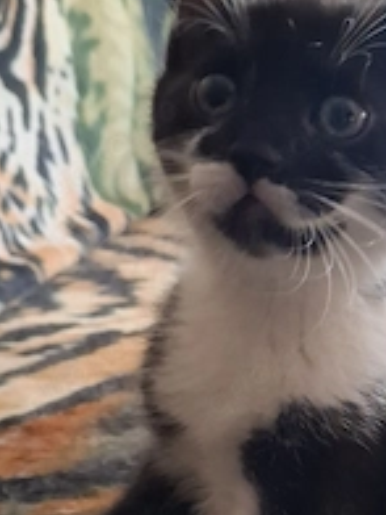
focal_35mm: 51
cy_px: 397
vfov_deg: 36.5
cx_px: 378
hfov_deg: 27.1
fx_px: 758
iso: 500
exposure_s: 1/20
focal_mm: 4.69
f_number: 1.8
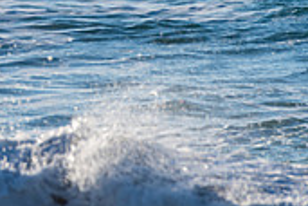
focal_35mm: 2083
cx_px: -171
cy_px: -103
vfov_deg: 0.7
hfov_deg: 1.0
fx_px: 17820
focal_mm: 500
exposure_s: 1/320
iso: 64
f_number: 9
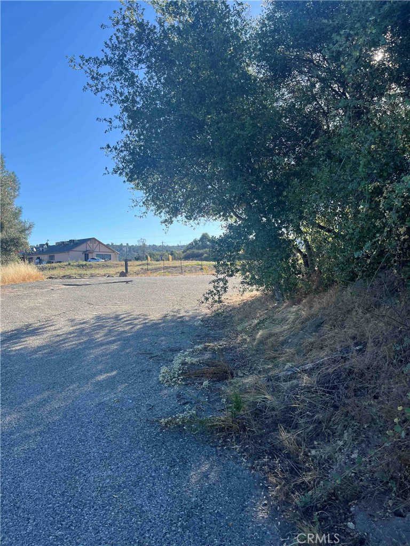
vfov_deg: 67.3
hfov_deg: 53.1
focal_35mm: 26
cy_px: 273
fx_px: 411
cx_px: 205
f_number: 1.6
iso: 50
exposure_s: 1/1355
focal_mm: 5.1
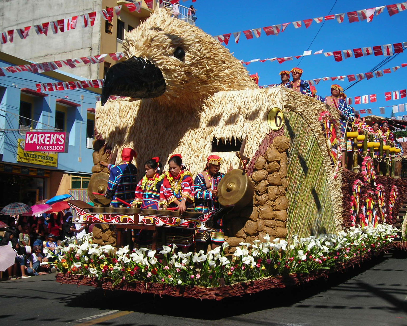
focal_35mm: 46
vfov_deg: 32.7
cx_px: 228
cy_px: 150
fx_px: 554
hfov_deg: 40.3
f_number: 6.4
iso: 50
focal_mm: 6.3
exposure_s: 1/240
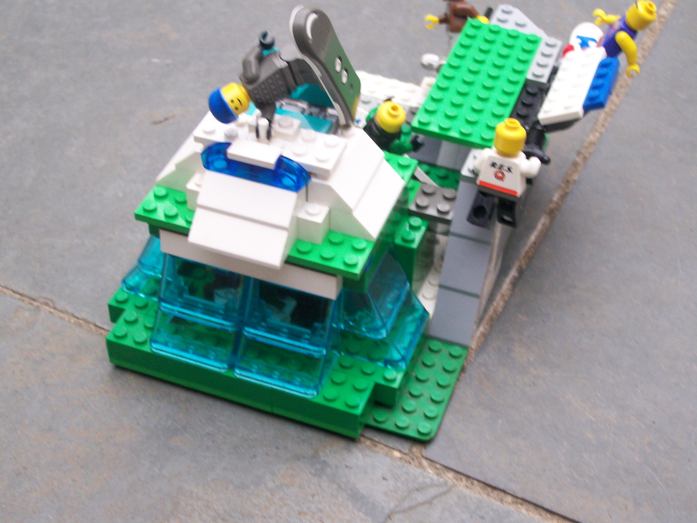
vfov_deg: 26.1
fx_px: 1128
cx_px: 348
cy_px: 262
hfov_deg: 34.3
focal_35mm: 56
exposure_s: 1/55.2
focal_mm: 9.4
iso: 94
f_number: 3.4
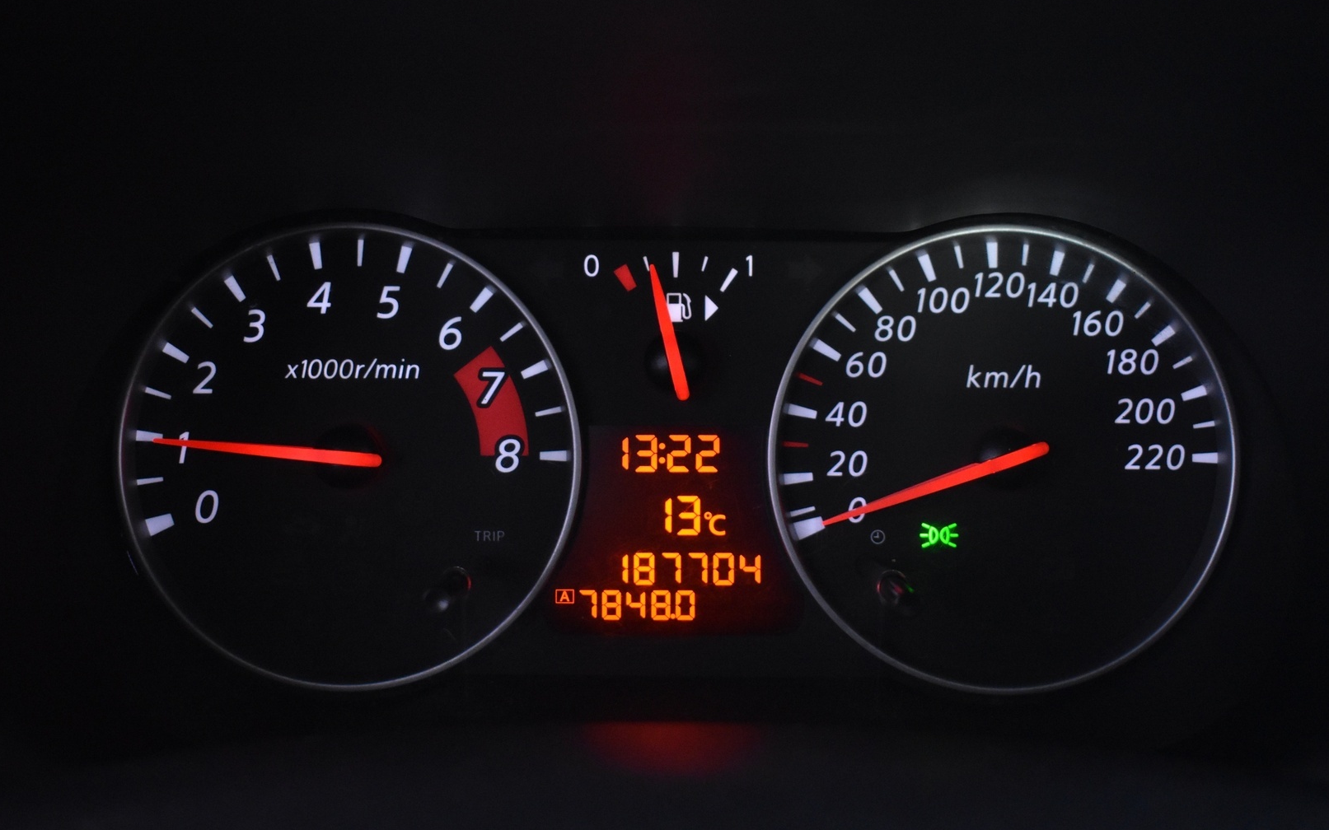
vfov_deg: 29.9
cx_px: 662
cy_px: 406
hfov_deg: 46.2
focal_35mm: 43
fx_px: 1557
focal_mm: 28
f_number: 4.2
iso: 3200
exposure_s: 1/50
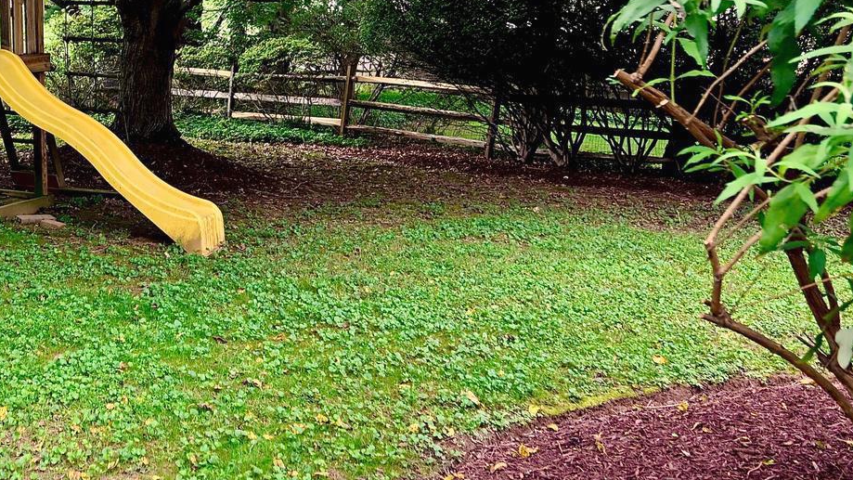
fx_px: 976
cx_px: 34
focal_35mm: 43
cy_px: 0
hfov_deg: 42.0
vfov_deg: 26.2
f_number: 4
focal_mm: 18.5
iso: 220
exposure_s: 1/250
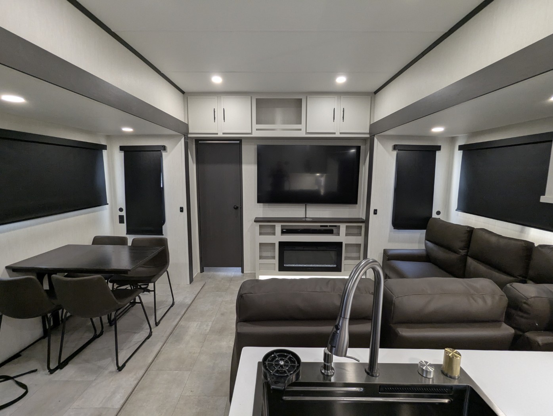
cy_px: 208
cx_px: 276
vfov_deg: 78.2
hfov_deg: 94.4
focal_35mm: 16
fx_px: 256
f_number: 2.2
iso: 178
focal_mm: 2.35
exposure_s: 1/50.3
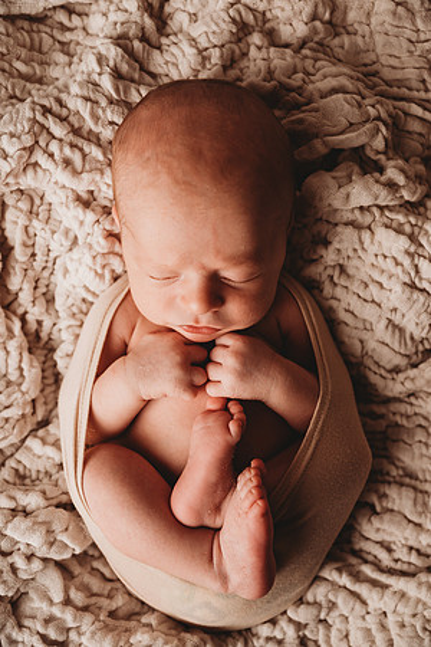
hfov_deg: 28.1
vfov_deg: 41.1
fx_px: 862
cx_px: 216
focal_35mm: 48
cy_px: 324
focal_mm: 48
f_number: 4
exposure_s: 1/160
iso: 100
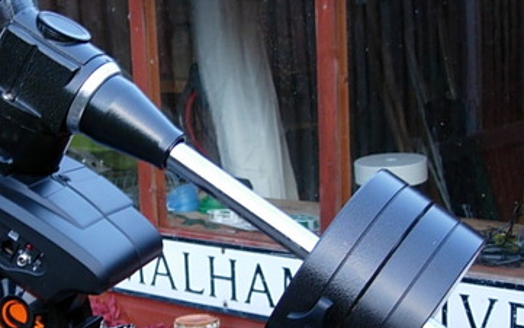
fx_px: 1114
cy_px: 242
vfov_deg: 16.7
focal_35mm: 78
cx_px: 115
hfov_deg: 26.0
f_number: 2.8
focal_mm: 7.8
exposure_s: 1/8.9
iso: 64
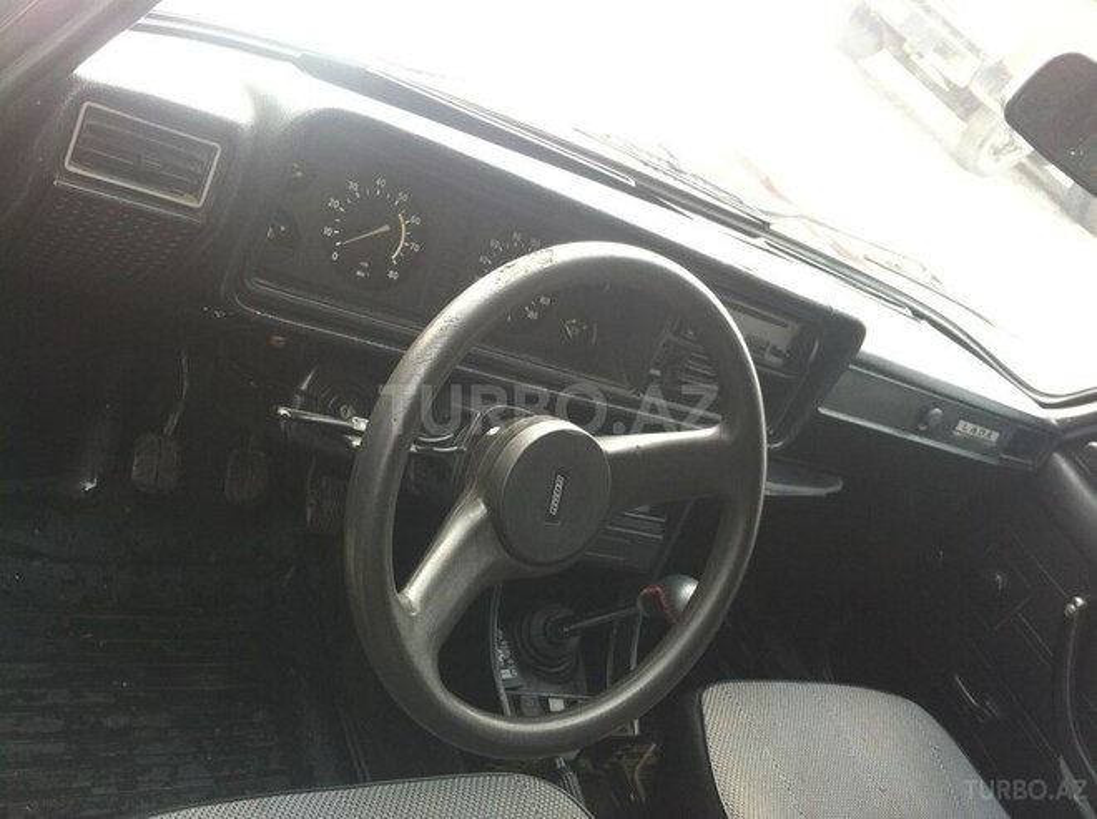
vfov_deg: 40.6
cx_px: 548
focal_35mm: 35
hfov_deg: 52.7
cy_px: 410
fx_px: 1108
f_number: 2.8
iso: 80
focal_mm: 3.85
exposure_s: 1/40
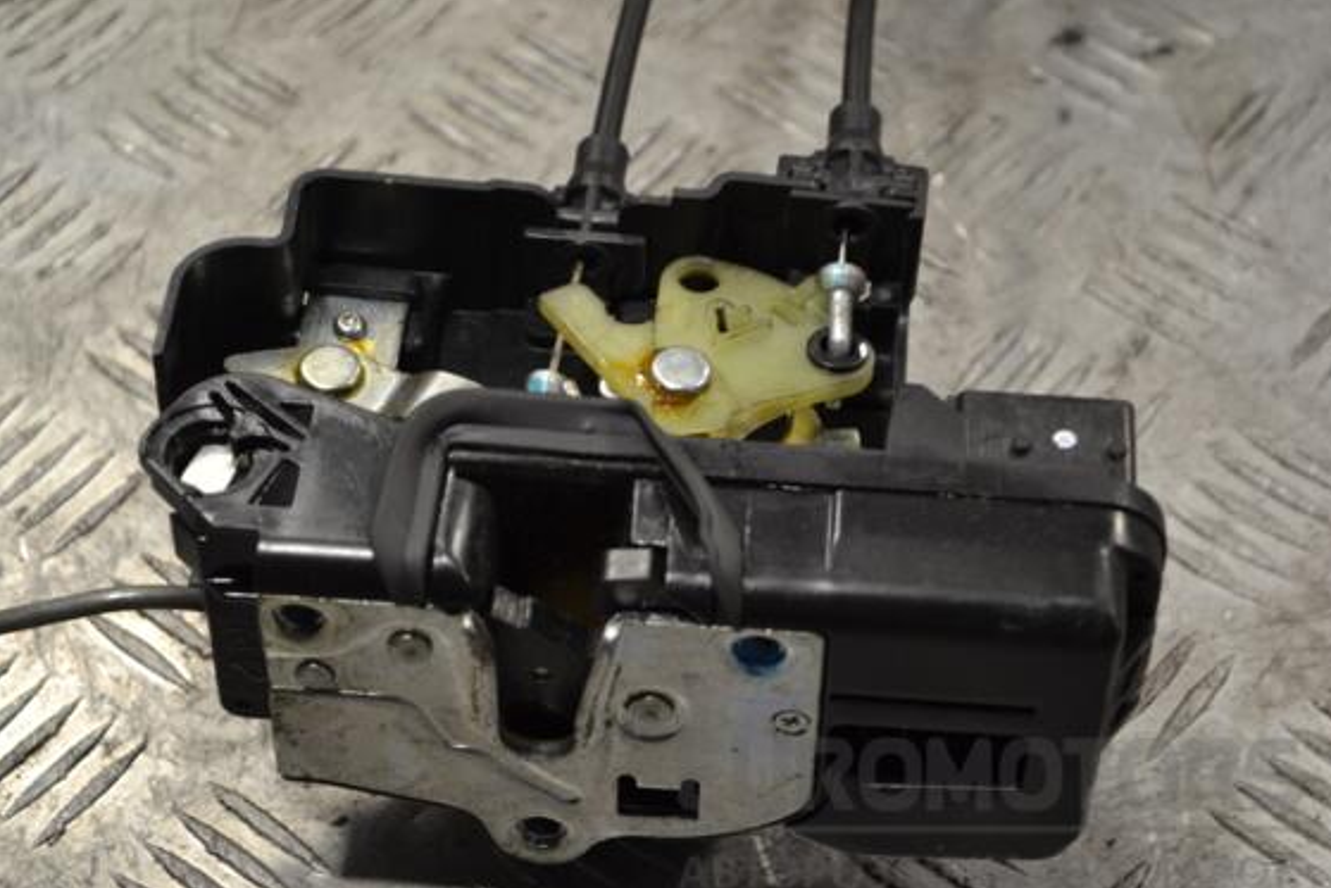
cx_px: 633
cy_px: 457
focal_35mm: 89
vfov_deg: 15.4
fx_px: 3274
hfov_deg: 23.0
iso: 200
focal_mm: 55
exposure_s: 1/30
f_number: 5.6
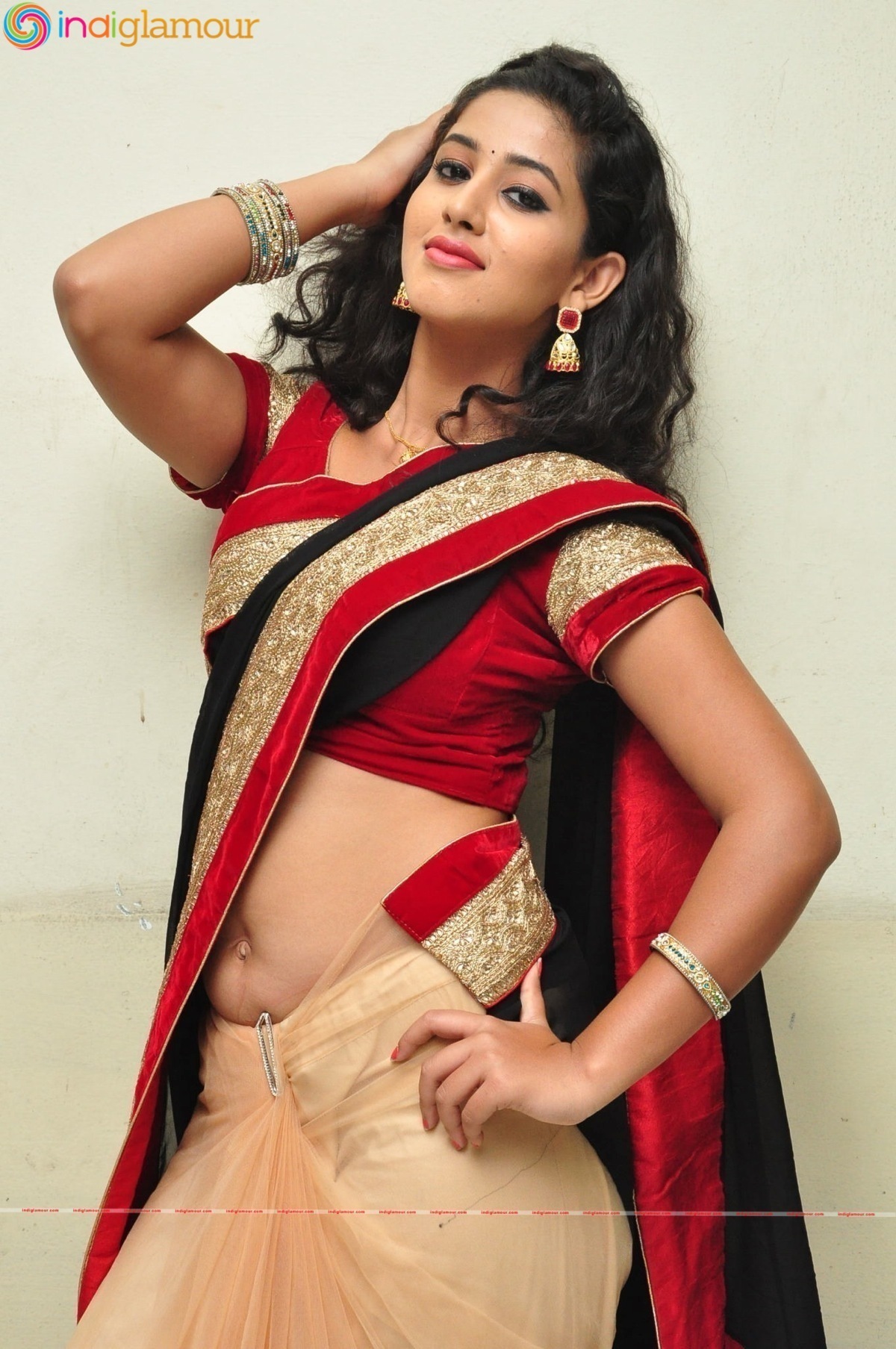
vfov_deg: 28.1
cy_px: 674
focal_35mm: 72
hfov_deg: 18.9
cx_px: 448
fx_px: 2695
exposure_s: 1/125
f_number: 7.1
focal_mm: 48
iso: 1600
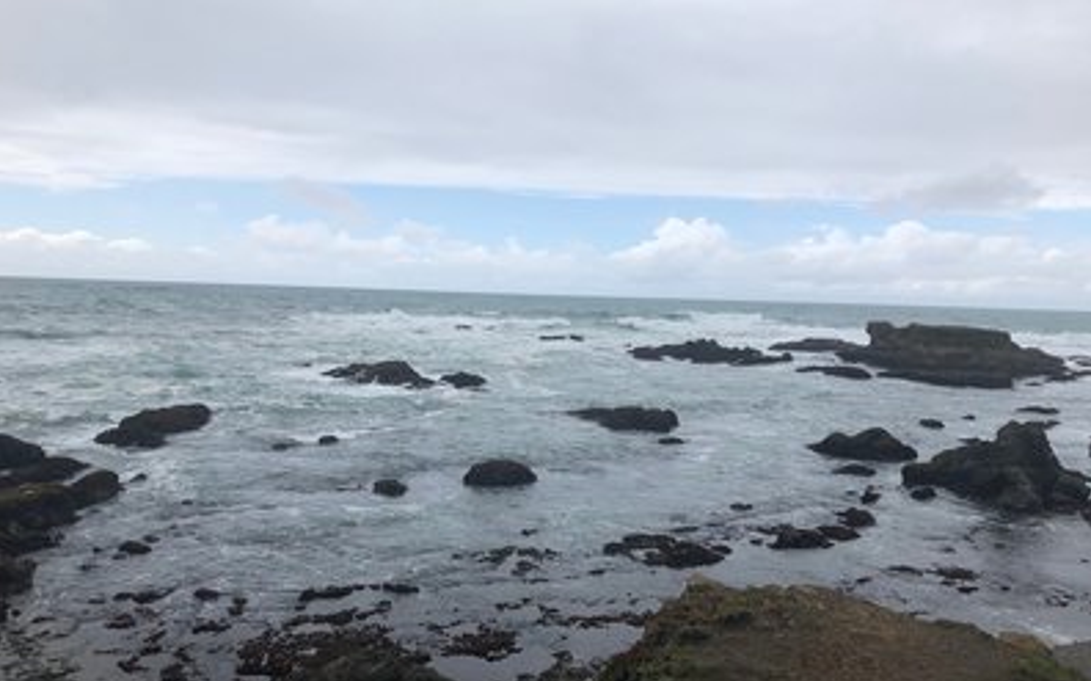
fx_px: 891
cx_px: 548
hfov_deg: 62.9
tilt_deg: -5.1
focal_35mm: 30
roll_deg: -2.8
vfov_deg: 41.8
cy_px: 367
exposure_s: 1/2703
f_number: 1.8
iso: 25
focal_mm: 3.99
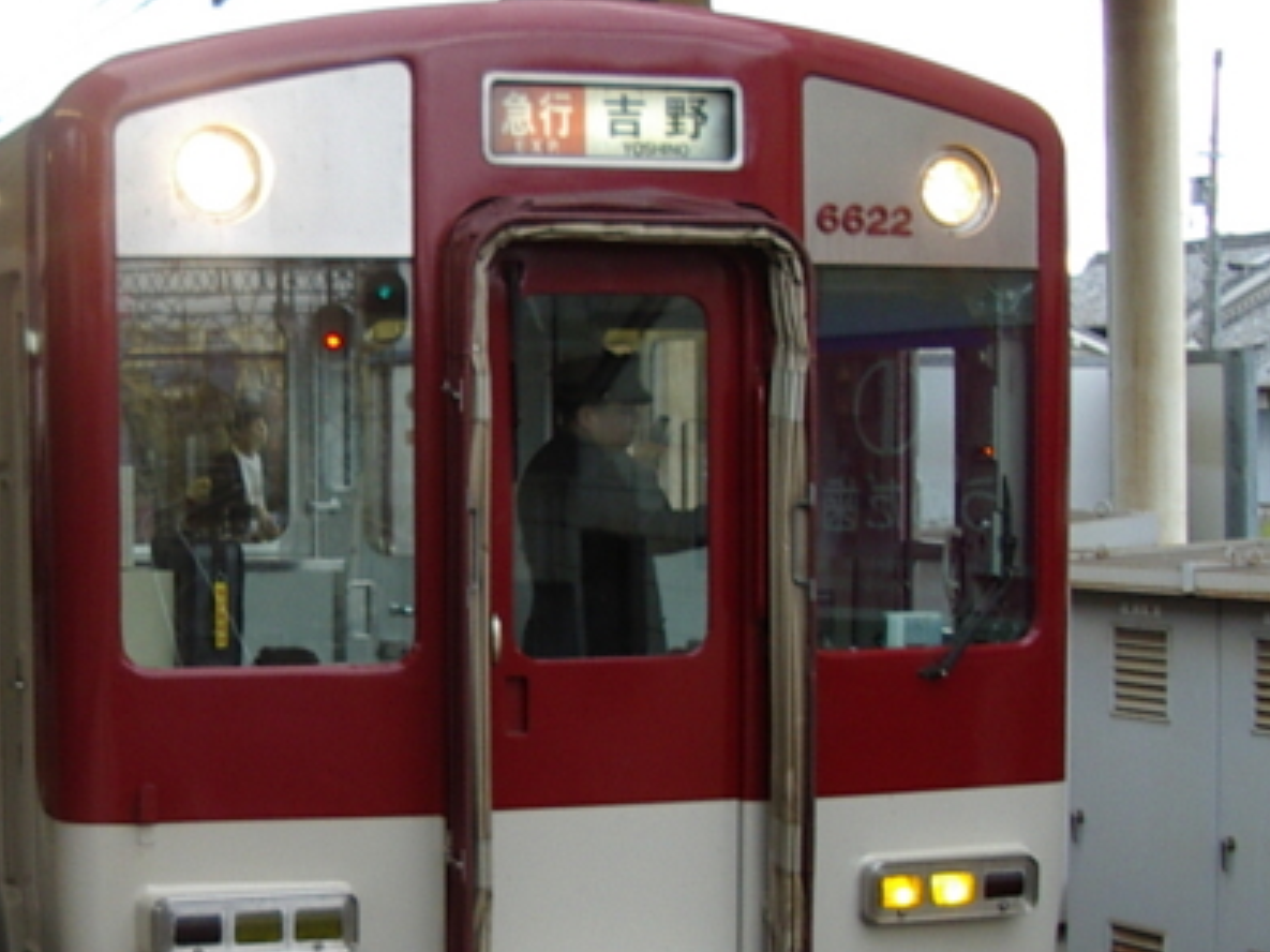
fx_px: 2824
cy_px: 585
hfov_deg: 24.5
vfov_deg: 19.1
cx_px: 80
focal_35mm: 77
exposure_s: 1/60
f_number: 2.6
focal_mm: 5.8
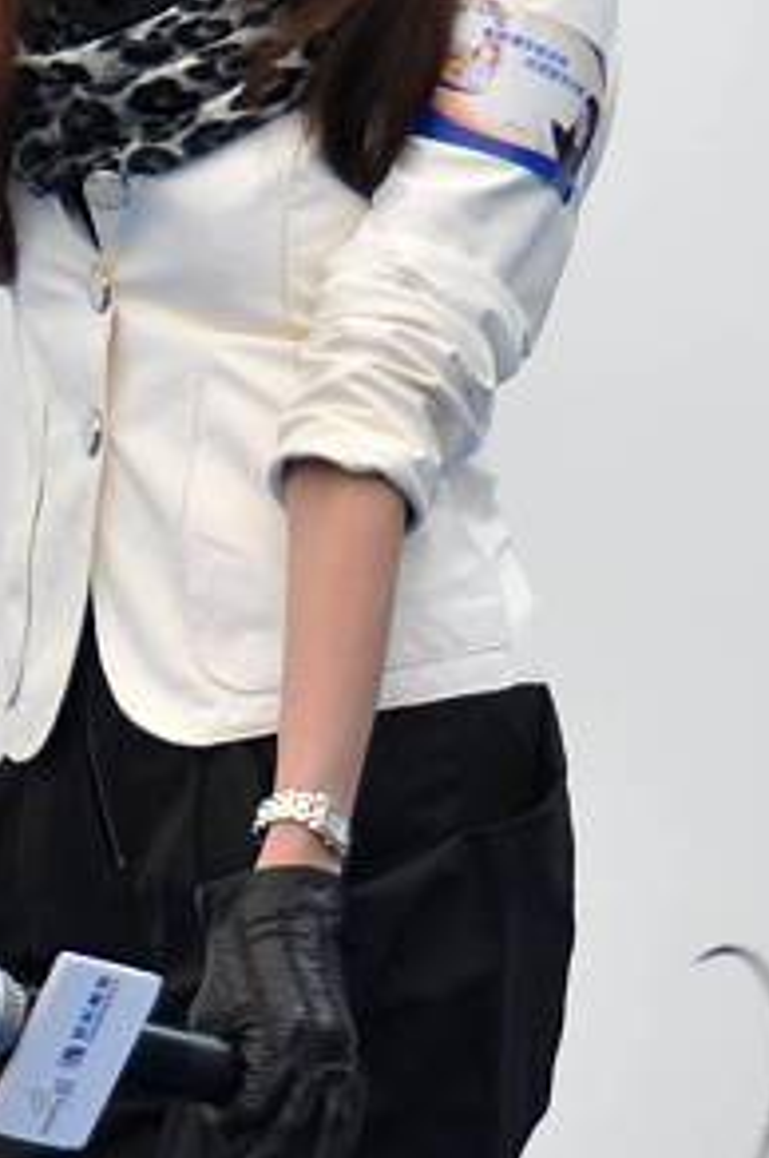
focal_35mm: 567
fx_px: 18209
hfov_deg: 2.4
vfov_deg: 3.6
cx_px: 113
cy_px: 722
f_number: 5.6
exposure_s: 1/100
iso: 250
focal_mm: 92
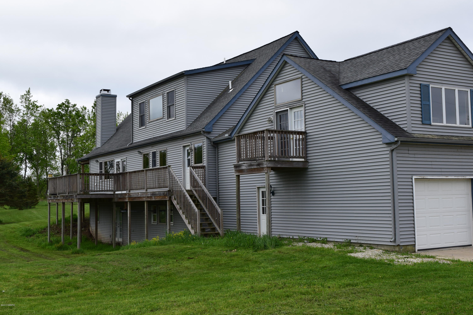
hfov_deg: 42.3
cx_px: 236
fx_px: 611
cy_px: 158
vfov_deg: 28.9
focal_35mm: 46
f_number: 11
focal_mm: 31
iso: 400
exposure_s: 1/400
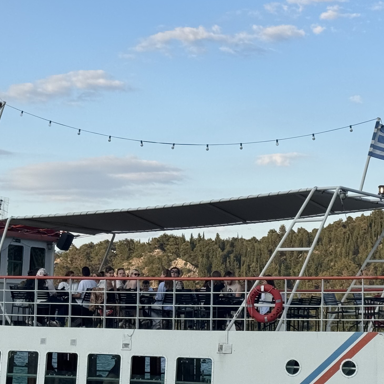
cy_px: 249
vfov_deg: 14.9
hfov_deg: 14.9
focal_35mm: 117
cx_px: 231
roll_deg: -0.9
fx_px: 1468
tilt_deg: +3.4
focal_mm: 6.76
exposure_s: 1/2110
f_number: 1.78
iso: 64
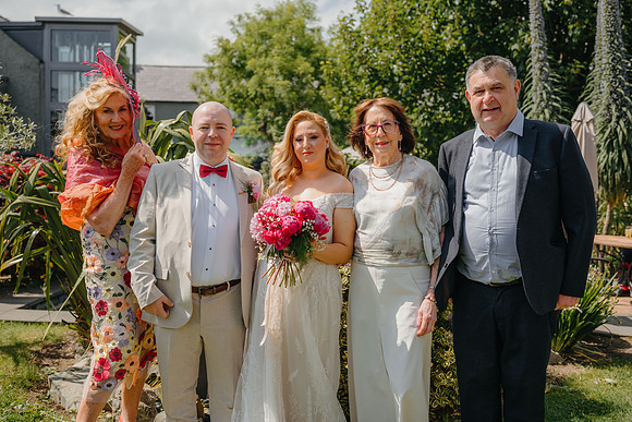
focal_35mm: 35
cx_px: 316
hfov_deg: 54.4
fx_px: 615
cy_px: 211
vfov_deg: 37.9
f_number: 2.8
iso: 100
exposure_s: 1/1250
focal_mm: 35
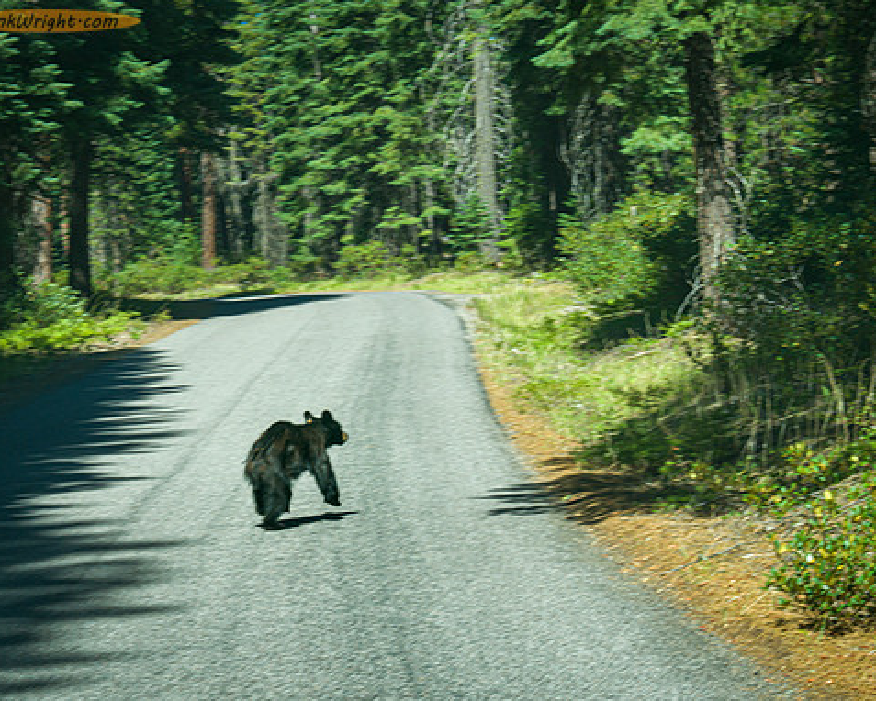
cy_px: 295
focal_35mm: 115
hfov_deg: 16.7
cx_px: 261
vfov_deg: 13.4
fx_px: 2983
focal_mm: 70
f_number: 11
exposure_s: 1/160
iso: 320
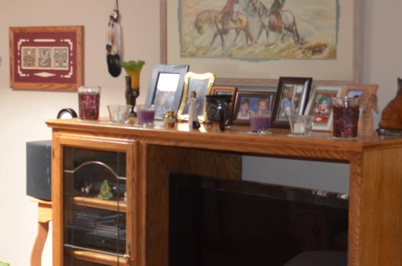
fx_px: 1048
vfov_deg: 14.5
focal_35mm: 94
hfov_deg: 21.6
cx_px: 281
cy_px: 123
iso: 560
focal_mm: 18
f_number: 3.5
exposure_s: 1/60
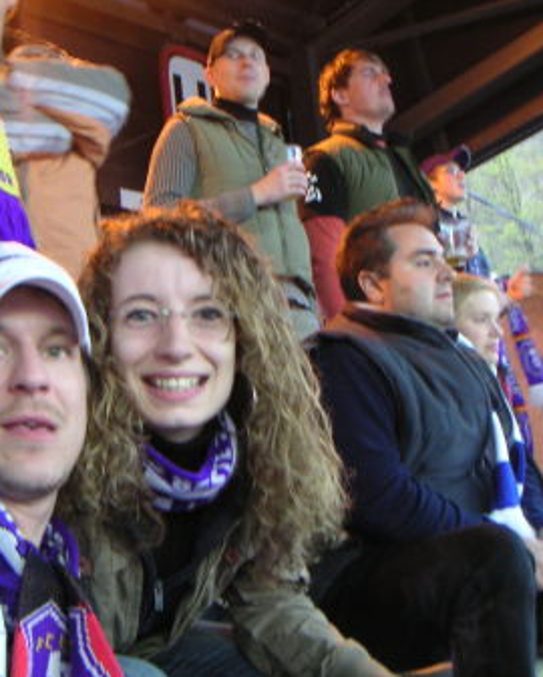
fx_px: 1104
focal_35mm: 55
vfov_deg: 34.1
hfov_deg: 27.2
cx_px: 131
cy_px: 338
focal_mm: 6
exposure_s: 1/4
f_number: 2.8
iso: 100
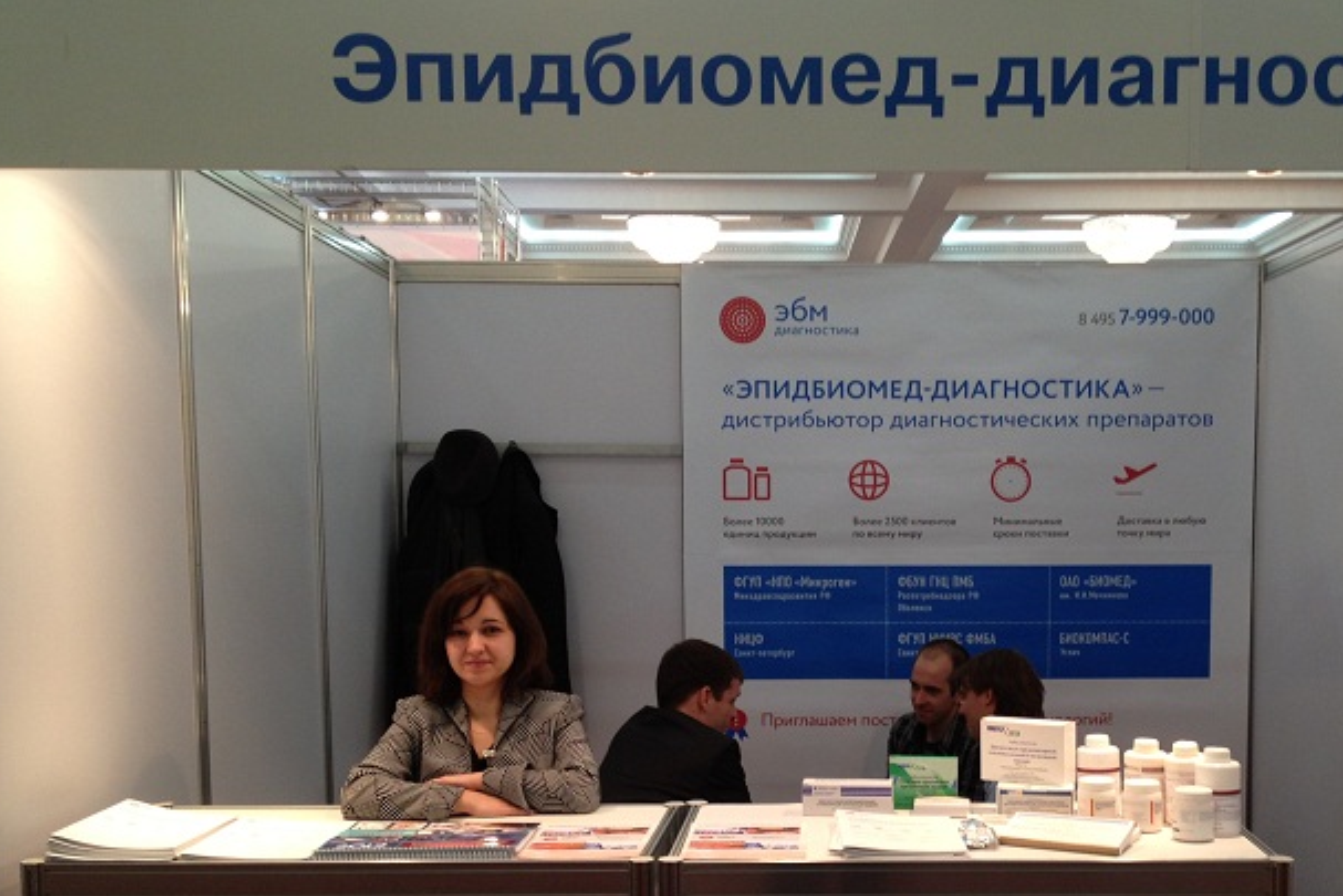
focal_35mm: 47
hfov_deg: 41.6
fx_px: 1754
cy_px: 648
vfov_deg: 28.3
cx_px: 832
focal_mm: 4.28
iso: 80
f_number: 2.4
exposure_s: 1/20
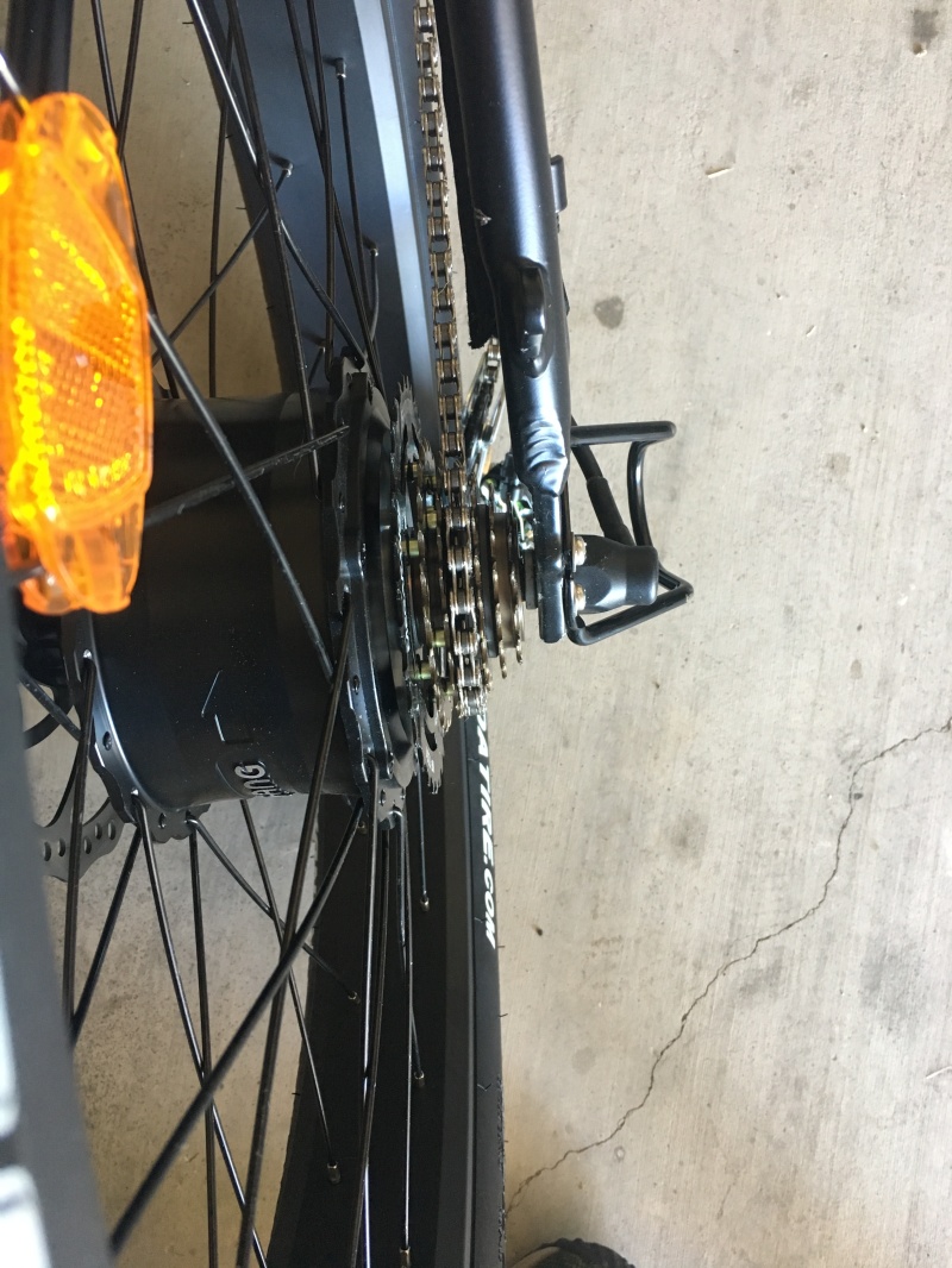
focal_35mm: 29
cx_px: 476
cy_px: 634
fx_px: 1063
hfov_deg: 48.2
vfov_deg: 61.6
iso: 125
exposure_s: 1/30
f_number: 2.2
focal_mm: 4.15
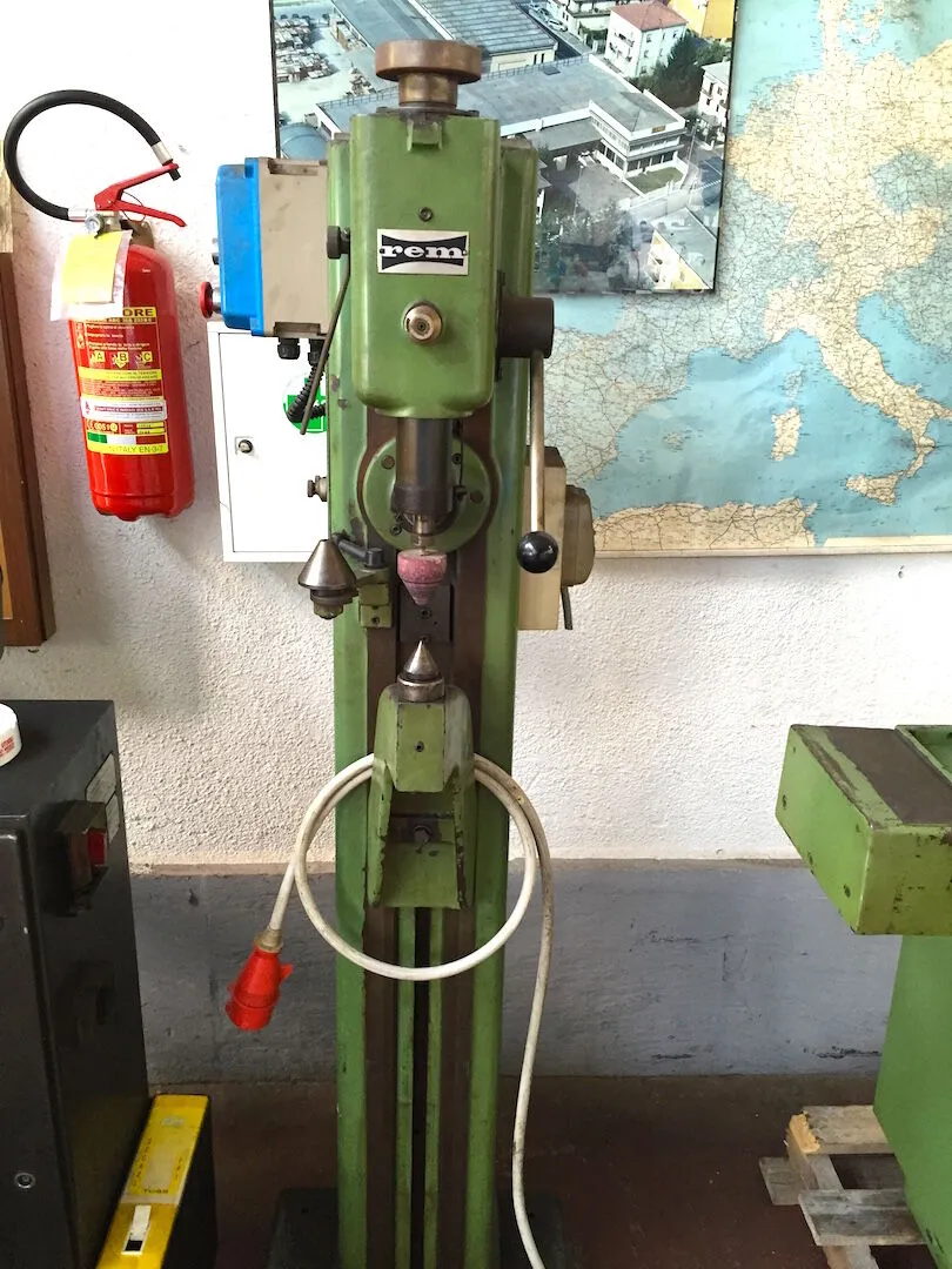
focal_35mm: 29
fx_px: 1063
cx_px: 476
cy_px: 634
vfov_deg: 61.7
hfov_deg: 48.2
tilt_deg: -19.1
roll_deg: -1.5
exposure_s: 1/30
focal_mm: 4.15
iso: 100
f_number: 2.2
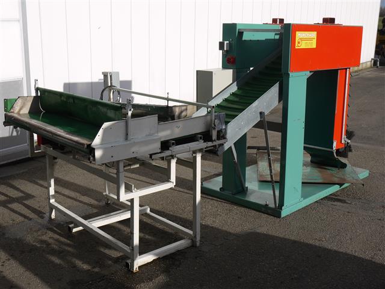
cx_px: 192
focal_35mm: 46
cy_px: 144
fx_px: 512
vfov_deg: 31.5
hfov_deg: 41.2
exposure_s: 1/400
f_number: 9
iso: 100
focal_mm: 23
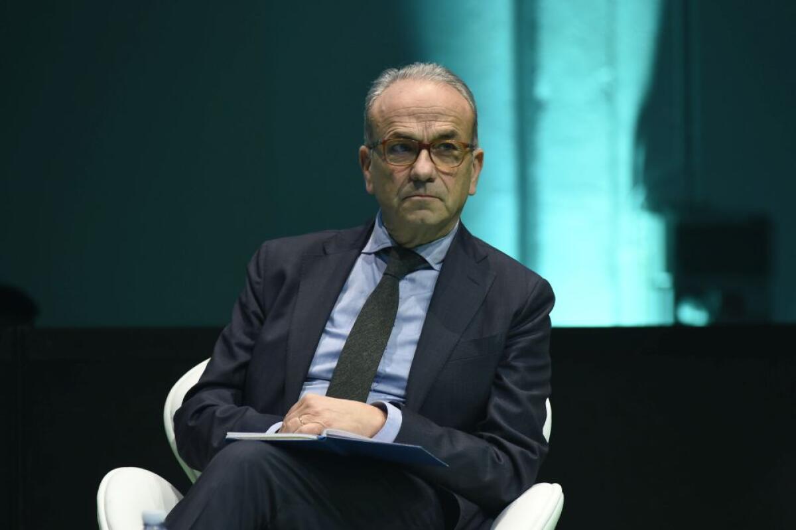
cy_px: 265
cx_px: 398
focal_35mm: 200
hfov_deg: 10.3
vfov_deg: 6.9
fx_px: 4420
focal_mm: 200
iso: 2500
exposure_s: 1/200
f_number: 5.6
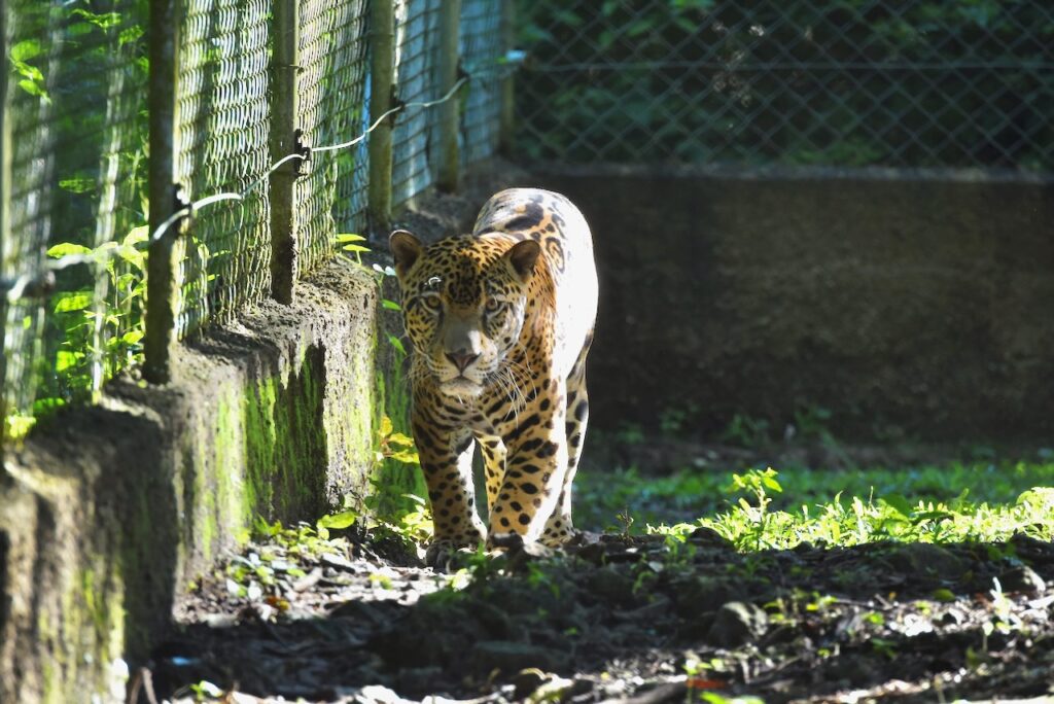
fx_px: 11717
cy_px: 352
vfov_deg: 3.4
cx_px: 527
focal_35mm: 400
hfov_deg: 5.2
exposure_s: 1/320
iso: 1600
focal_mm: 400
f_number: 10
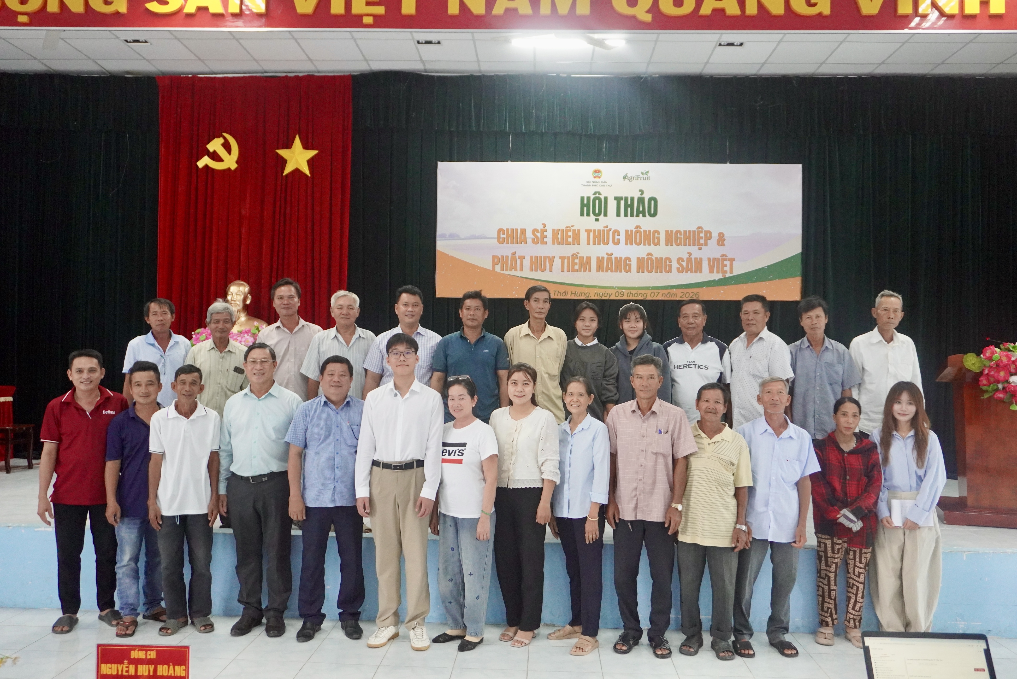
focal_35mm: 30
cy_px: 340
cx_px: 508
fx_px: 848
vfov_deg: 43.7
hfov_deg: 61.9
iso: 3200
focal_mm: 20
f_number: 4
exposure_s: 1/160
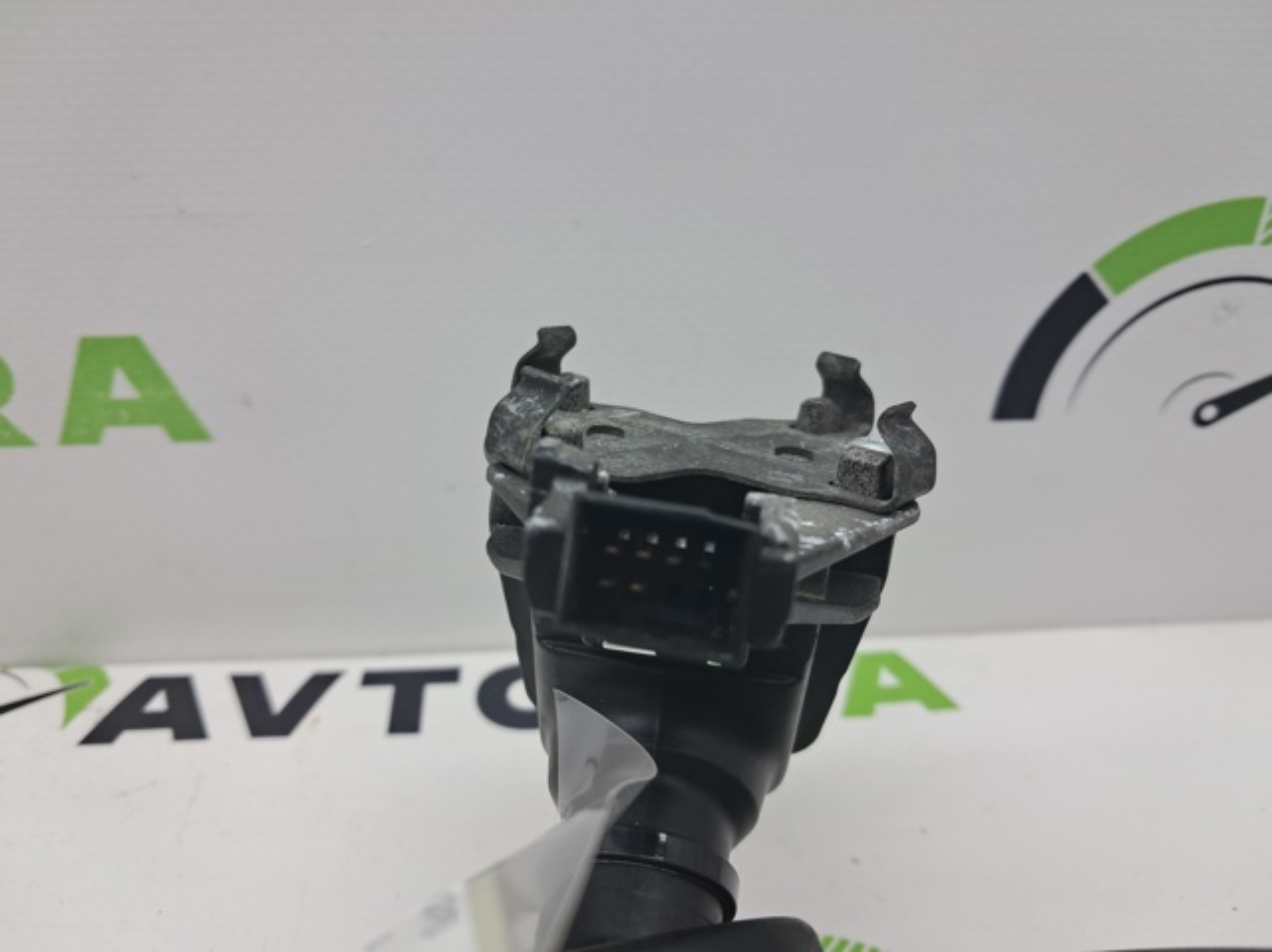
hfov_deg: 65.4
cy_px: 476
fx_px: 991
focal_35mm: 27
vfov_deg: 51.3
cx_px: 636
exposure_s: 1/50
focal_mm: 4
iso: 50
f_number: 1.8
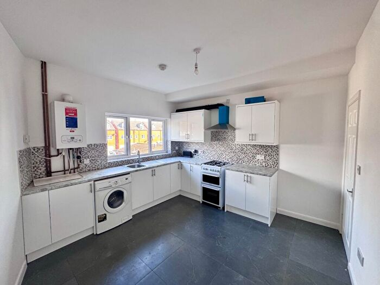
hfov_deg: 102.1
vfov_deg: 85.7
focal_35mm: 14
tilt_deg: -4.1
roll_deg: +0.5
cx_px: 190
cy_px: 142
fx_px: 154
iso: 200
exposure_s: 1/99
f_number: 2.2
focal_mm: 2.22
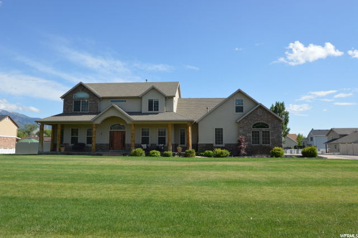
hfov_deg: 62.0
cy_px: 119
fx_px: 298
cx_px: 179
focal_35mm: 30
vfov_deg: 43.6
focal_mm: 20
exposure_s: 1/200
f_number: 7.1
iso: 100
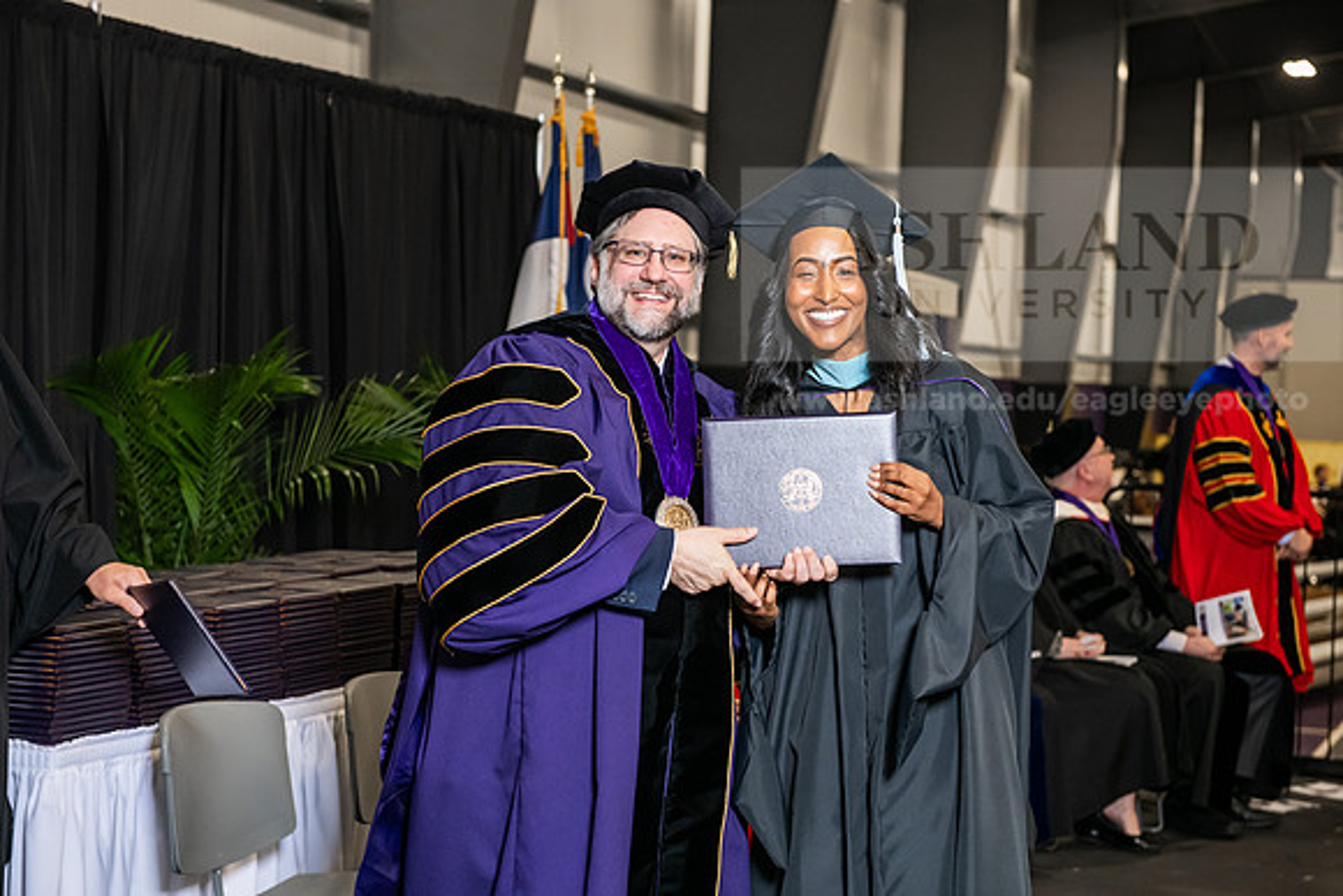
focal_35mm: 70
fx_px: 2612
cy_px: 448
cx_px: 672
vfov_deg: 19.5
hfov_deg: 28.8
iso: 2000
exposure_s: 1/200
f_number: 5
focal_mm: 70
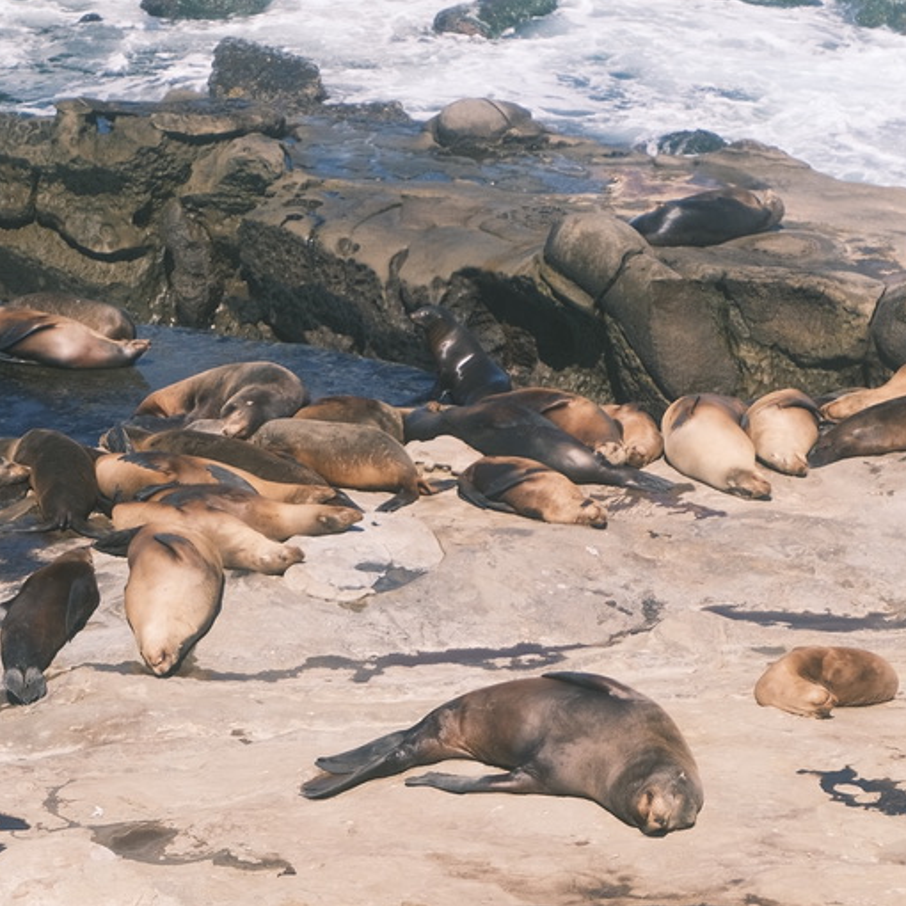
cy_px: 465
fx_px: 3642
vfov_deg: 14.2
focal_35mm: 123
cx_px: 371
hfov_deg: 14.2
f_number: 5.6
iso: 320
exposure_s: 1/1250
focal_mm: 45
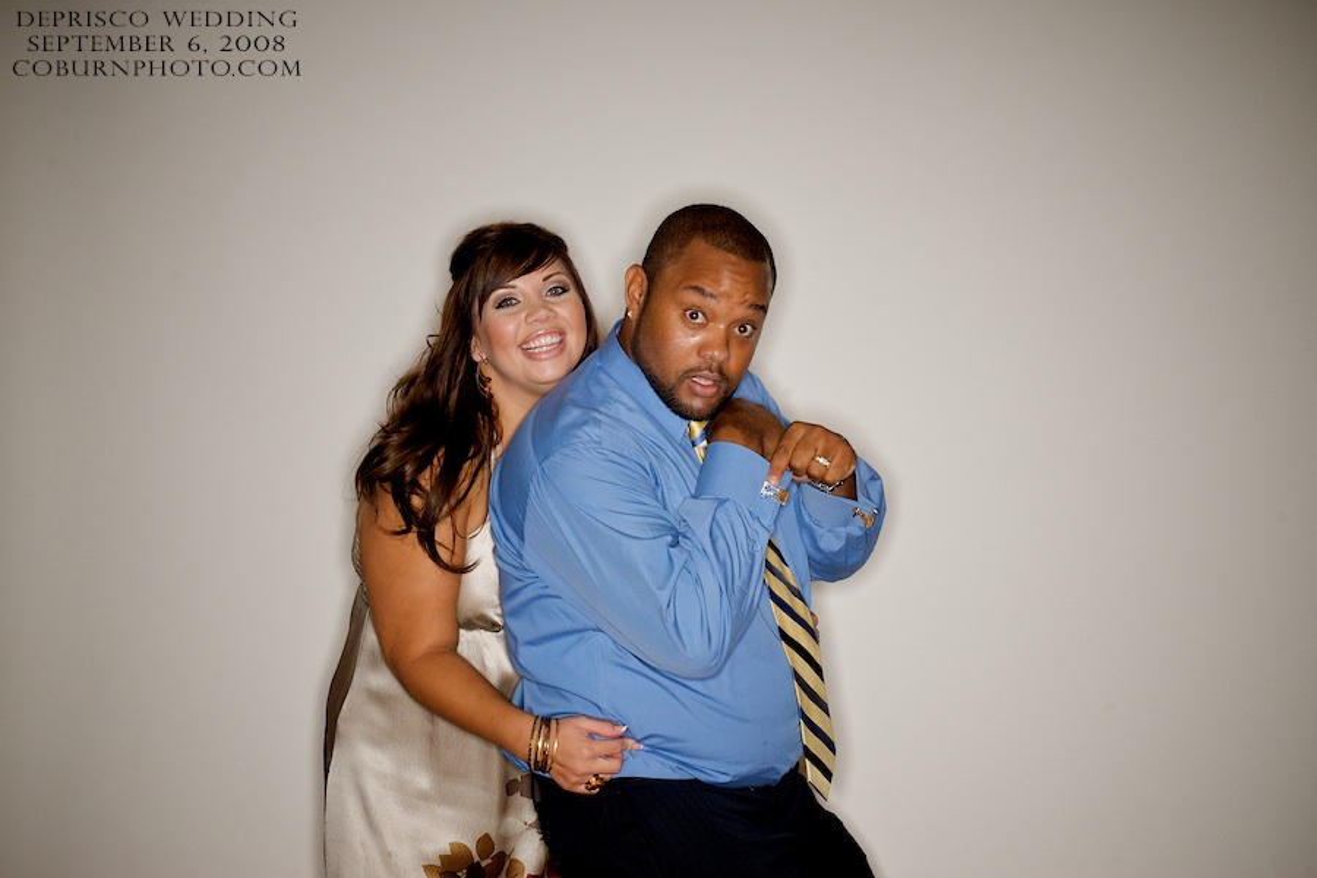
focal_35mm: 60
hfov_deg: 33.4
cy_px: 439
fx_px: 2195
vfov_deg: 22.6
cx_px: 658
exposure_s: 1/250
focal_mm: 40
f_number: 16
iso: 200
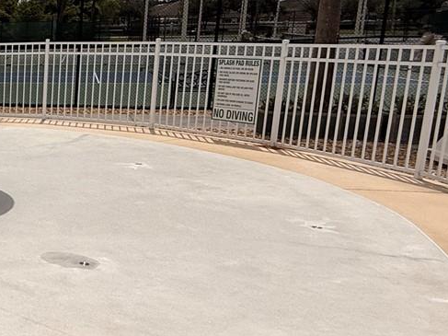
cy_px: 139
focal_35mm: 46
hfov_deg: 29.9
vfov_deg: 31.4
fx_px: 595
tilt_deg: -9.7
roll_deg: +0.4
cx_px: -175
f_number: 2.2
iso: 40
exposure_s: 1/6173
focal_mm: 2.22
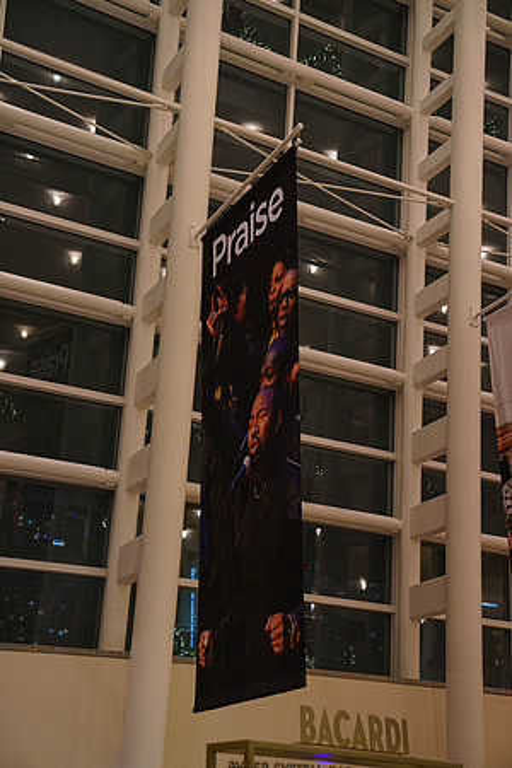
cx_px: 256
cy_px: 384
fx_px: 1109
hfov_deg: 26.0
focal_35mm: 52
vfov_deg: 38.2
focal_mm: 52
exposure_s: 1/200
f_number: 3.2
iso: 3200
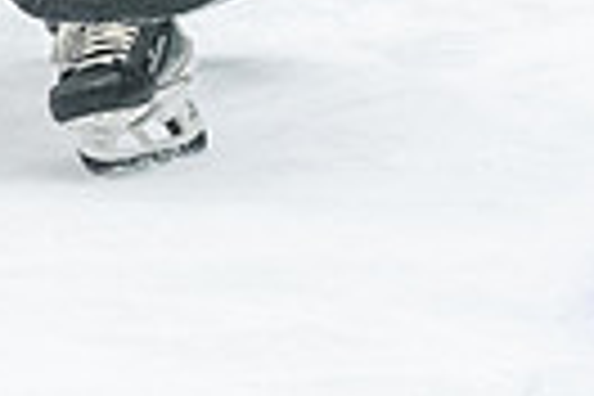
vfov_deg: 2.3
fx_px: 9619
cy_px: -470
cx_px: -382
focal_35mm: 583
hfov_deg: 3.5
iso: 3200
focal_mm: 100
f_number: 2.8
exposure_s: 1/800
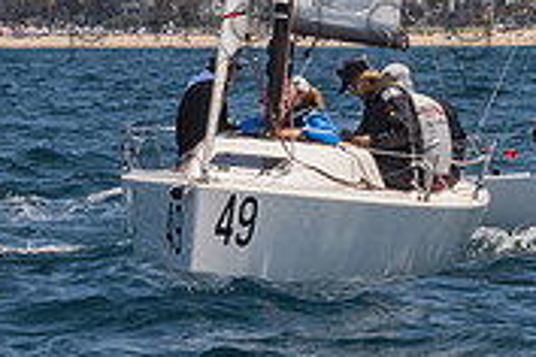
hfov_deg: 4.5
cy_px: -212
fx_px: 6729
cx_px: 742
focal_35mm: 452
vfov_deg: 3.0
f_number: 14
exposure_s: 1/1000
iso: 640
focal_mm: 92
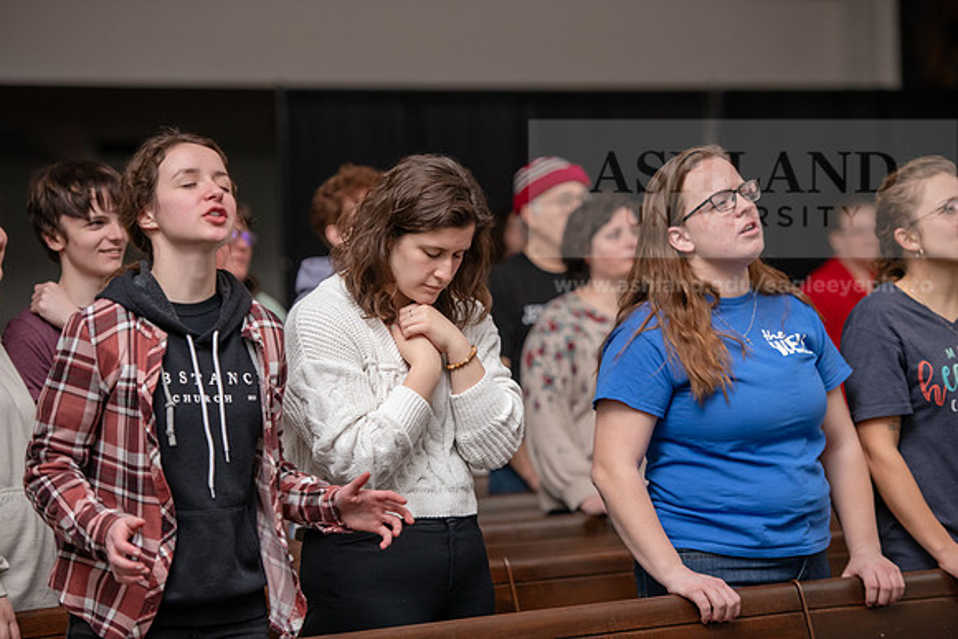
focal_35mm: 130
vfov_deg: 10.6
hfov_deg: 15.8
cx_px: 479
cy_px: 320
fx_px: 3460
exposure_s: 1/50
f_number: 3.2
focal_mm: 130
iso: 1250
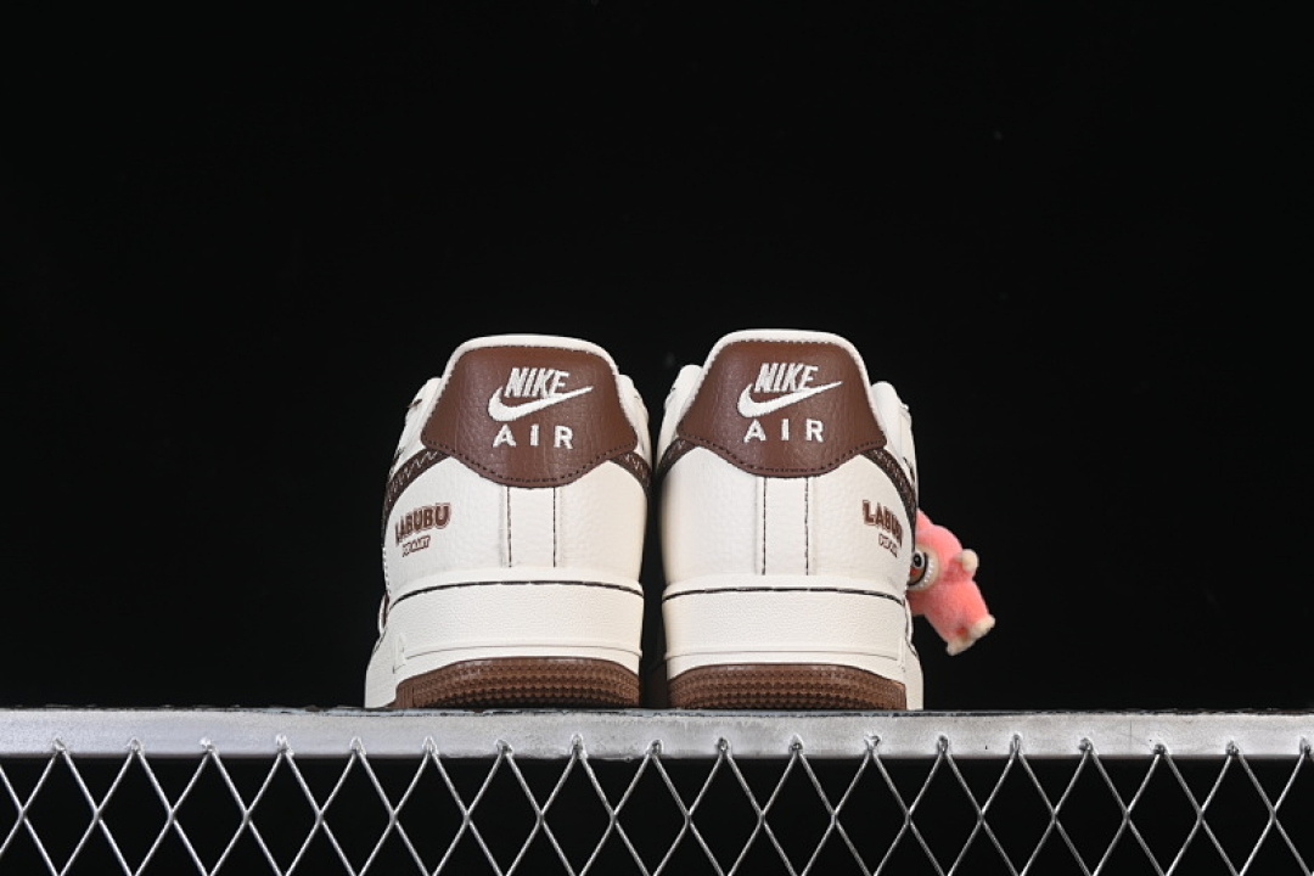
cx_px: 657
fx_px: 2737
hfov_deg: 27.0
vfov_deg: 18.2
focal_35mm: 75
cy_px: 438
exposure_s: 1/80
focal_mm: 50
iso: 160
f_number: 8
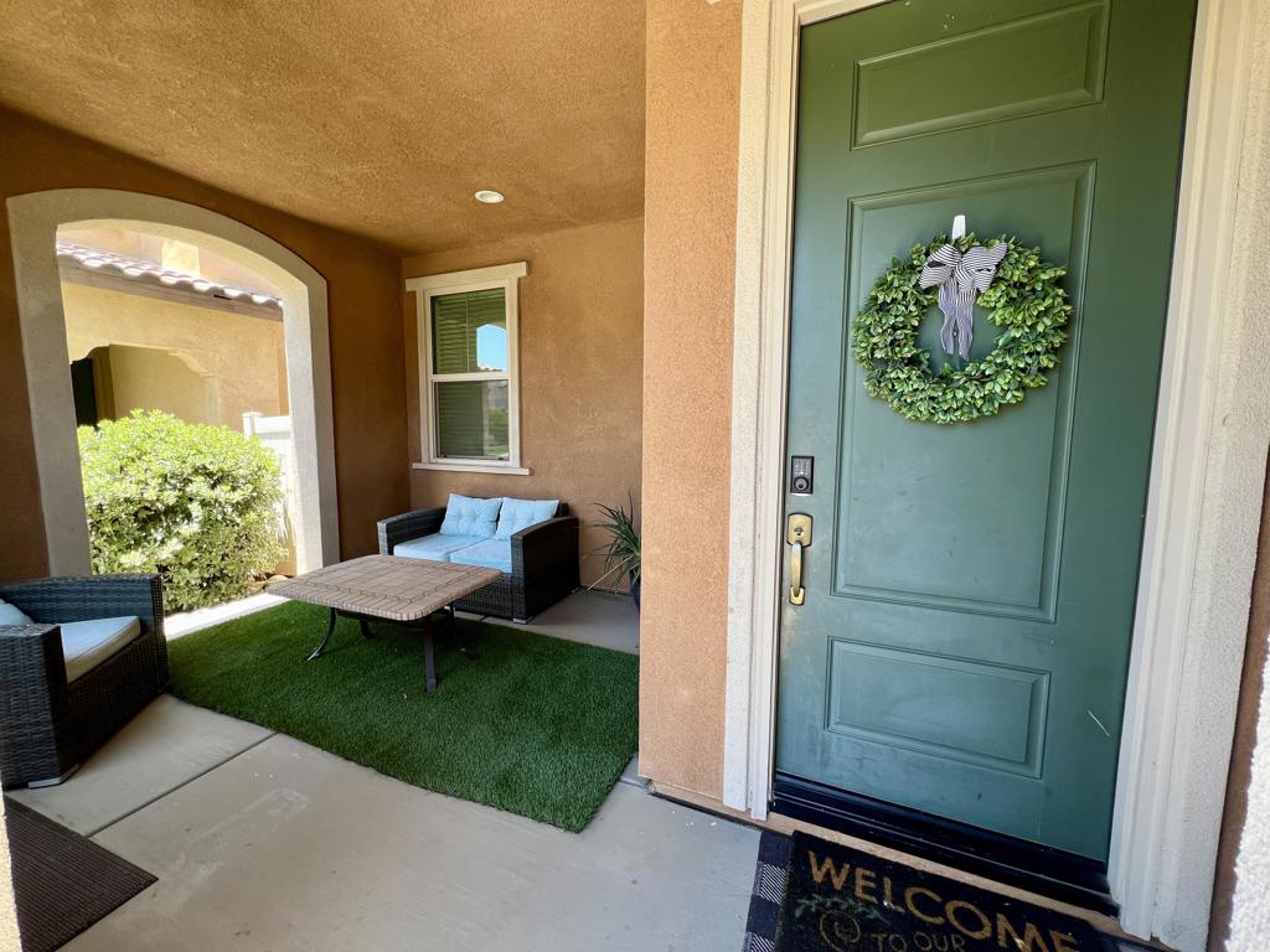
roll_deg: +0.4
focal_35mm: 13
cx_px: 635
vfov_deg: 89.9
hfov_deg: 106.2
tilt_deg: -5.9
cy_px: 476
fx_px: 477
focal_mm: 1.57
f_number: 1.8
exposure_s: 1/99
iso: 32
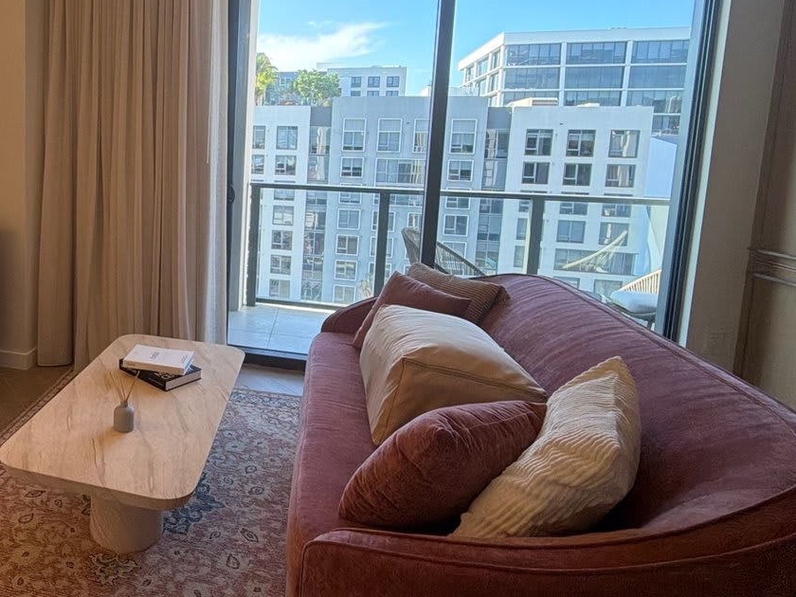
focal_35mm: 25
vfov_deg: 53.9
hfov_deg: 63.2
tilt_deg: -5.8
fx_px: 575
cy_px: 206
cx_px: 155
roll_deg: -0.5
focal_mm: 2.2
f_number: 2.2
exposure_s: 1/120
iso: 125
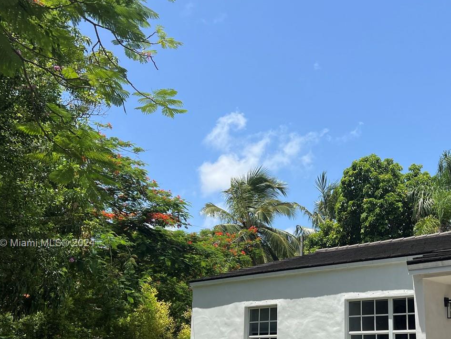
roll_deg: +0.0
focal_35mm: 44
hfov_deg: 42.0
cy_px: 244
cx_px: 324
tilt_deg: +12.3
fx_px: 573
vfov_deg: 32.4
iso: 50
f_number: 1.5
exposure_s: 1/3460
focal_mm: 5.7
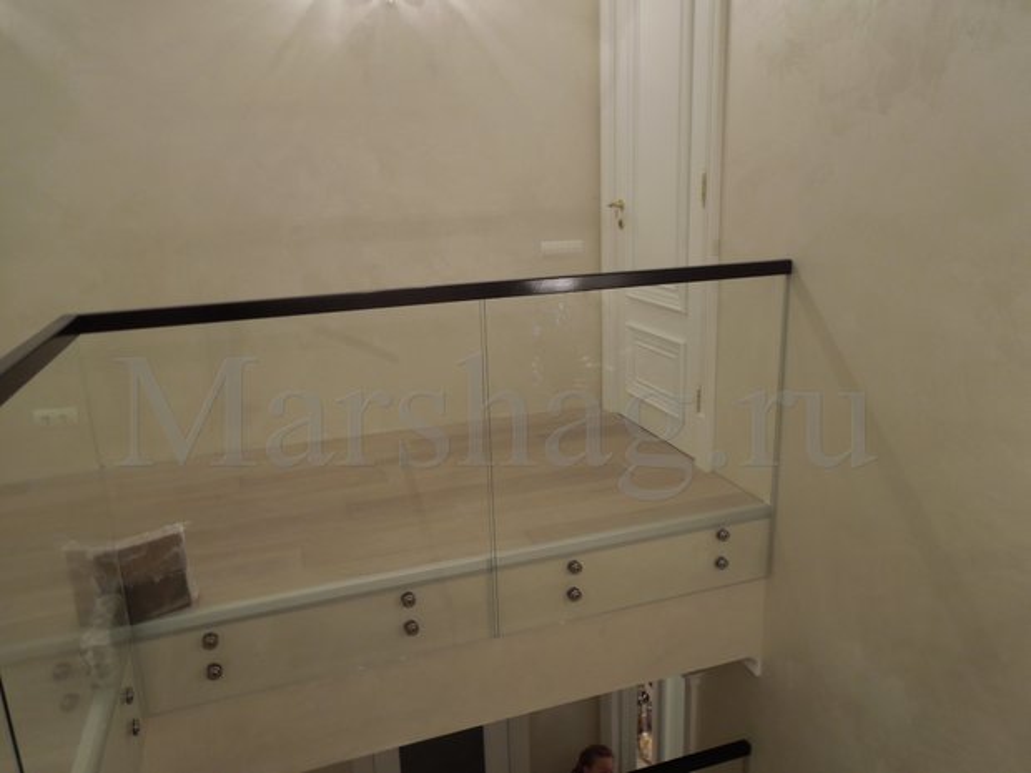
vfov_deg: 54.9
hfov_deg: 69.4
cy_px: 386
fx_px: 745
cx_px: 516
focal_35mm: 25
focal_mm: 4.5
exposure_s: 1/30
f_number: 3.3
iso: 200
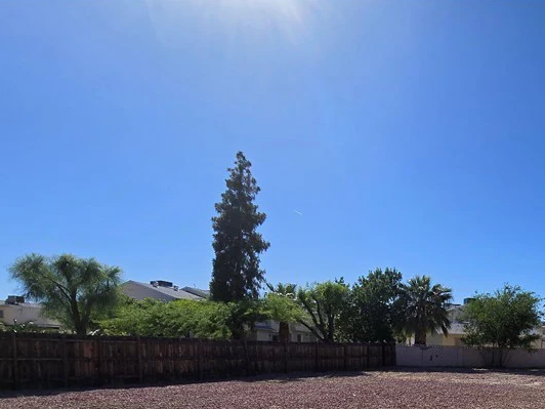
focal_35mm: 25
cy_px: 387
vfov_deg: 47.7
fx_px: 394
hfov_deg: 62.3
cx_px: 452
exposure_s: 1/3945
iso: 50
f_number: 2.2
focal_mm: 2.2
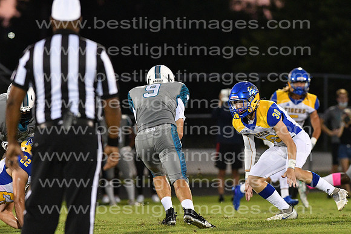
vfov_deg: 3.1
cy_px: 117
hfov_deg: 4.6
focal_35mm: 450
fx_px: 4388
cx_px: 176
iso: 8000
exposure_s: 1/800
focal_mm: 300
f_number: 4.5
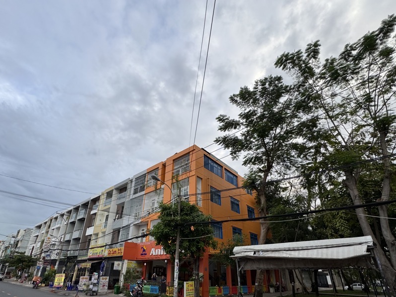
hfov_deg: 87.7
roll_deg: -2.5
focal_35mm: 18
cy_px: 183
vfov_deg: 70.6
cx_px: 187
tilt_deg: +24.2
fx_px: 206
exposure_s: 1/309
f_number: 2.2
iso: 40
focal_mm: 2.22
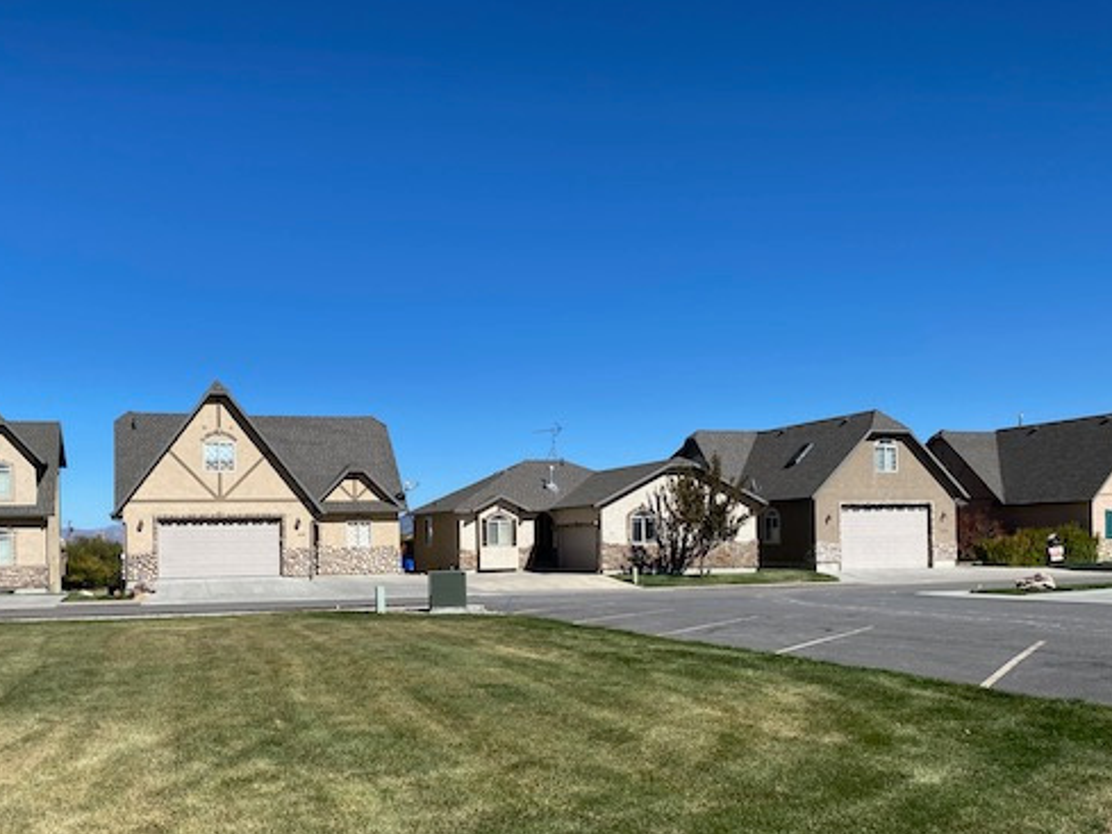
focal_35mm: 34
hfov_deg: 53.5
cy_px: 539
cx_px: 441
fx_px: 1092
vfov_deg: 41.4
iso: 32
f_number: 1.8
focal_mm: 4.25
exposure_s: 1/3610
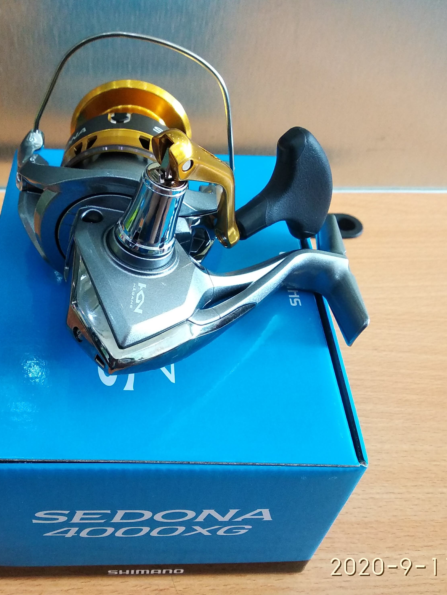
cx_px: 148
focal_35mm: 35
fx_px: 602
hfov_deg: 40.2
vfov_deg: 52.6
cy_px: 299
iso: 640
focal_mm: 3.81
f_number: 2.2
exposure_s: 1/33
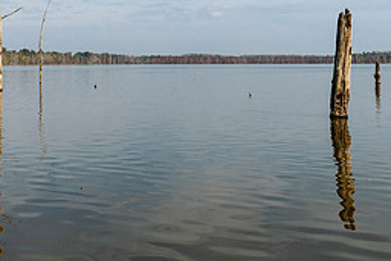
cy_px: 43
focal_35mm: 55
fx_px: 598
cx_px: 111
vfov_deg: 24.2
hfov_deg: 35.6
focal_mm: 24
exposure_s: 1/1250
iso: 400
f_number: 9
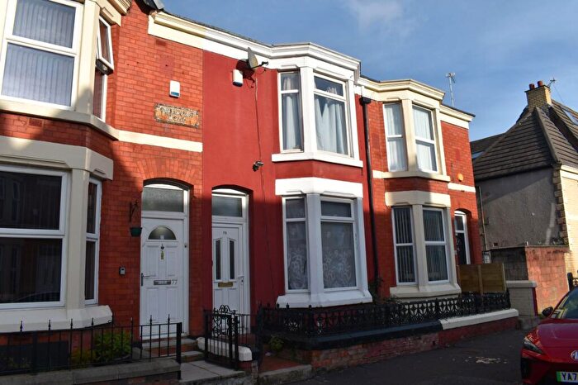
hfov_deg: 67.4
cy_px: 192
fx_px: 433
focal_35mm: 27
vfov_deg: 47.9
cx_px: 289
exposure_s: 1/400
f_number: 10
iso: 200
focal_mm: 18
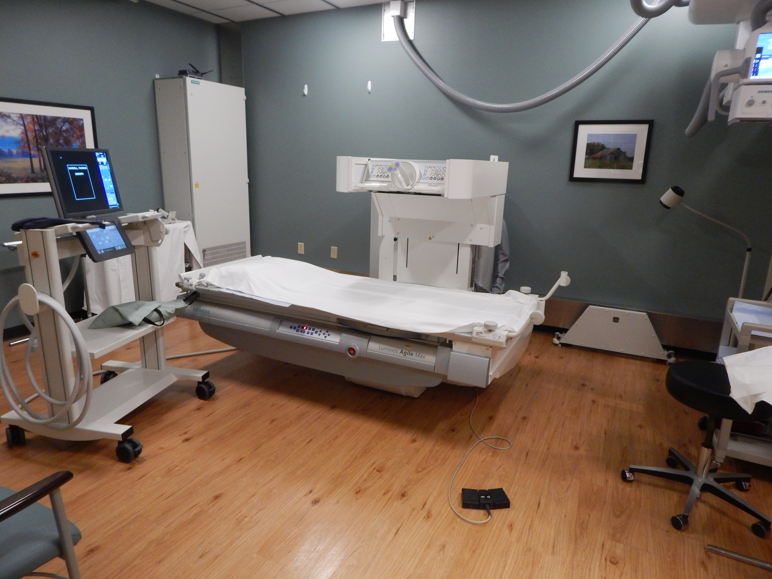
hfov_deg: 76.4
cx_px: 386
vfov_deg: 61.1
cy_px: 290
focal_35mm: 22
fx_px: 491
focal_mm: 4
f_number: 3
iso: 400
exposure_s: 1/25
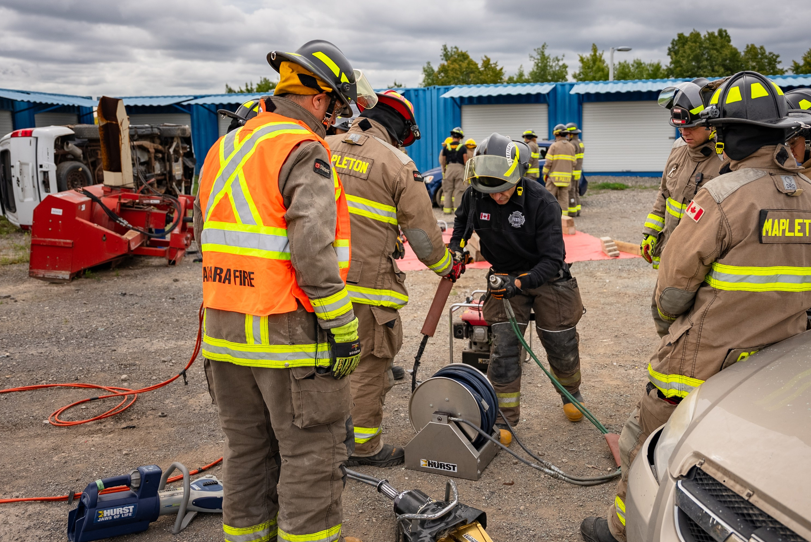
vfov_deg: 38.9
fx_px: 766
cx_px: 477
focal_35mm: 34
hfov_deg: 55.4
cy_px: 243
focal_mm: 24
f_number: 2.8
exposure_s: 1/1250
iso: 100
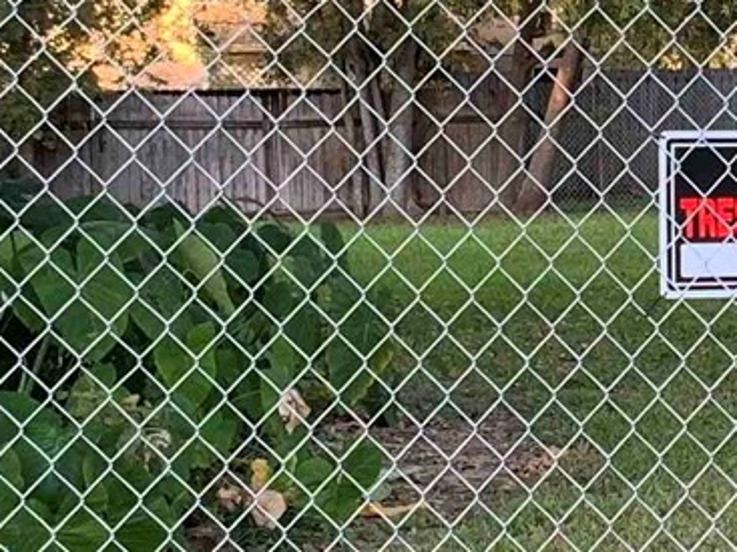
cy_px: 181
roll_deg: +1.3
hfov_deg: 13.2
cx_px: 936
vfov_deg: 10.2
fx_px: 3086
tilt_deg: -1.3
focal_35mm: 145
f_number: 1.8
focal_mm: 4.25
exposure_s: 1/120
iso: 100
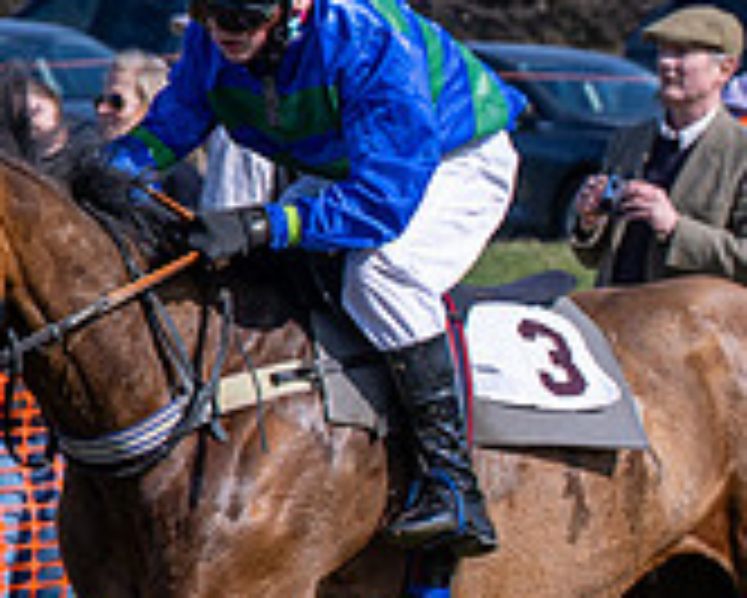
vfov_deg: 4.0
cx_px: 954
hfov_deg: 5.0
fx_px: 8539
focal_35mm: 386
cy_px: 483
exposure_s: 1/1600
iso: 200
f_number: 5
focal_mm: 70
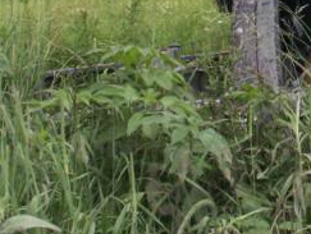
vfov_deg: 15.5
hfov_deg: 19.9
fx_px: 828
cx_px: 380
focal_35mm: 92
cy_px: -55
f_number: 5.6
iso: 50
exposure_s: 1/125
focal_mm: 5.86
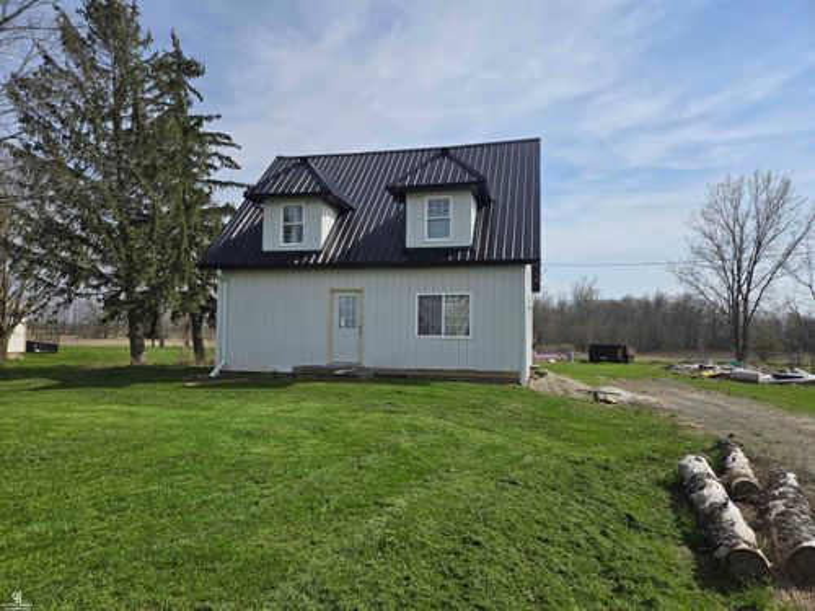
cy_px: 306
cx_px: 408
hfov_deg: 73.9
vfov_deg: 58.9
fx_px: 542
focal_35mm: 23
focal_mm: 5.4
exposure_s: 1/3026
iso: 25
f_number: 1.8
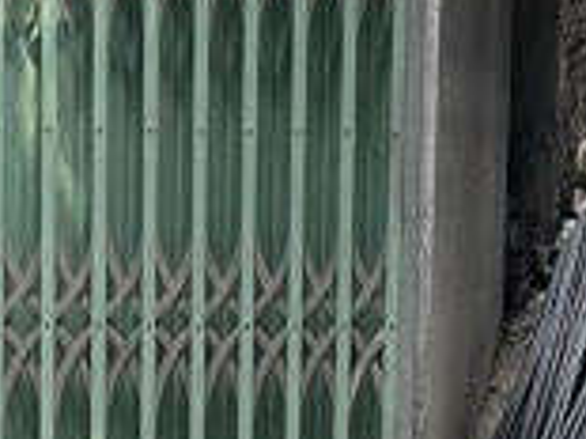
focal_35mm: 172
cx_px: 405
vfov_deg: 8.6
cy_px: 254
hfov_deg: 11.5
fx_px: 2909
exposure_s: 1/63
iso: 125
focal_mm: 4.2
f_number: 1.6
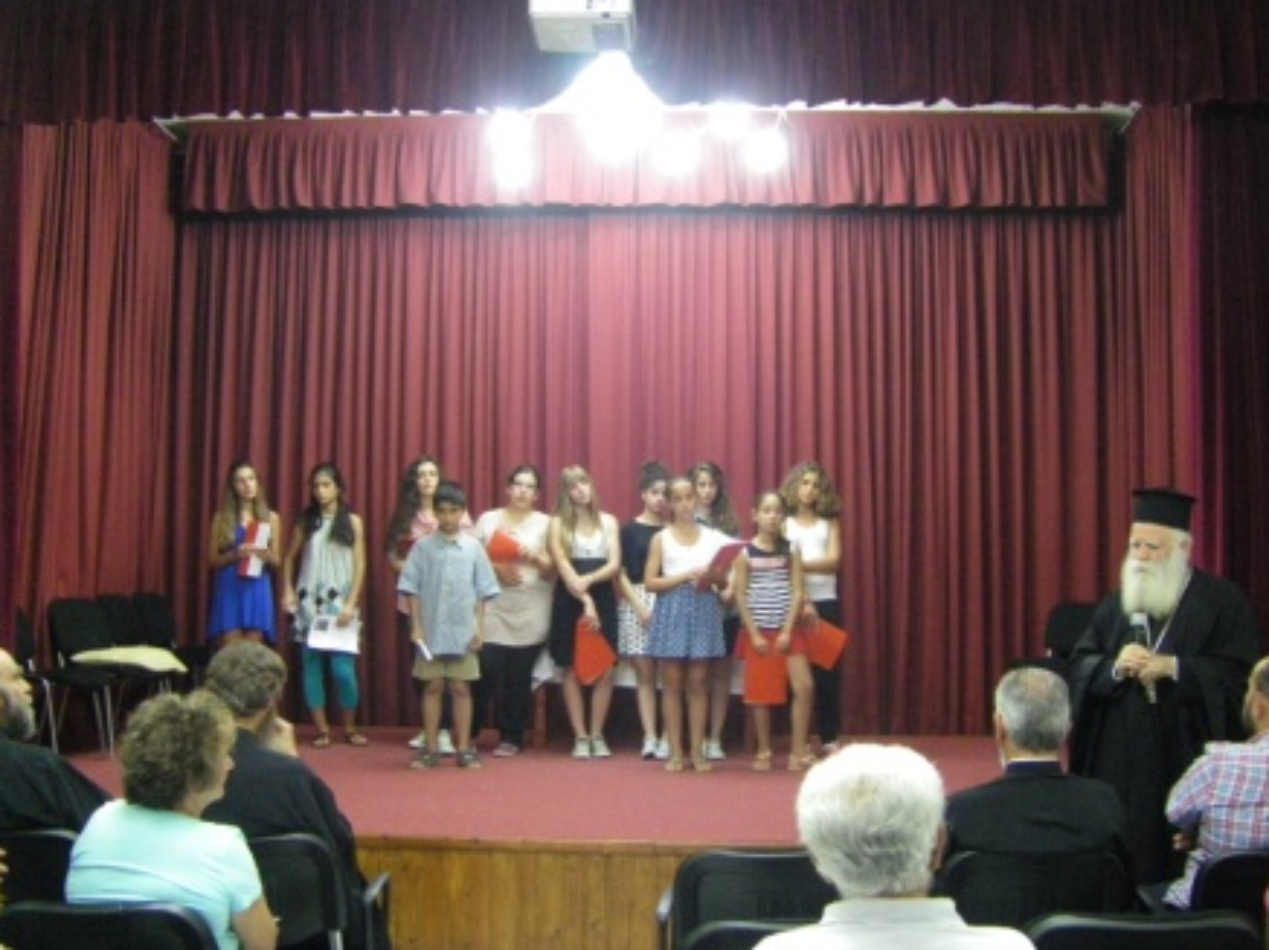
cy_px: 465
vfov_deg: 36.8
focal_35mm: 39
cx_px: 642
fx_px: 1429
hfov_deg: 47.9
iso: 800
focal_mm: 6.3
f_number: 3.5
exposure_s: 1/8
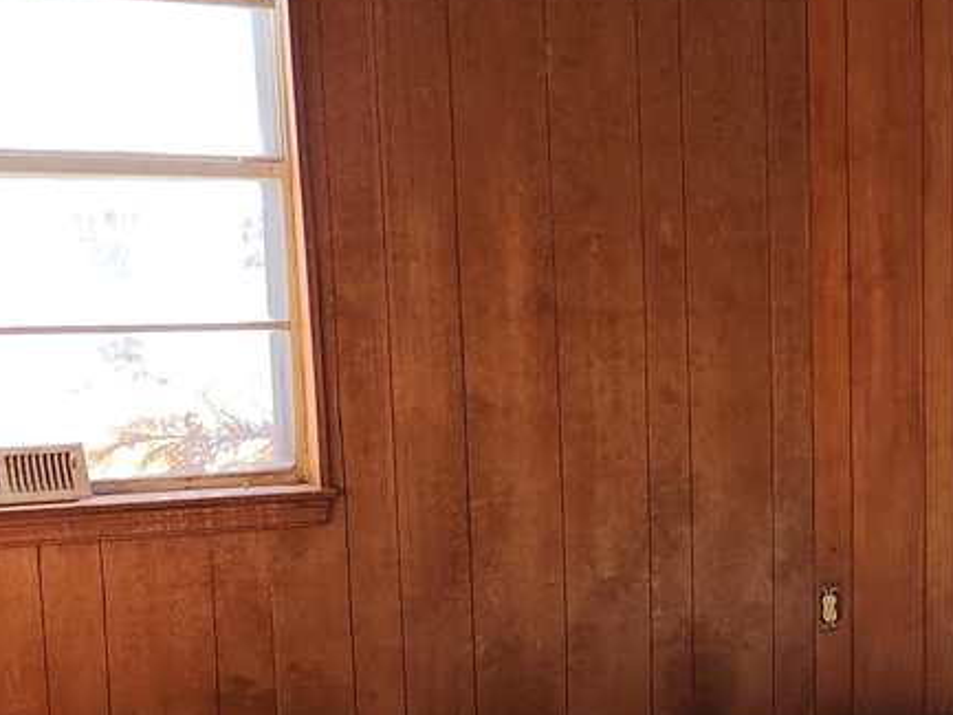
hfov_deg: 26.1
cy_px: 495
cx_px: 1083
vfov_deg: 21.5
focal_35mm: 68
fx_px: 1873
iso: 25
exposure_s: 1/60
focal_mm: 6.4
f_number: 1.8
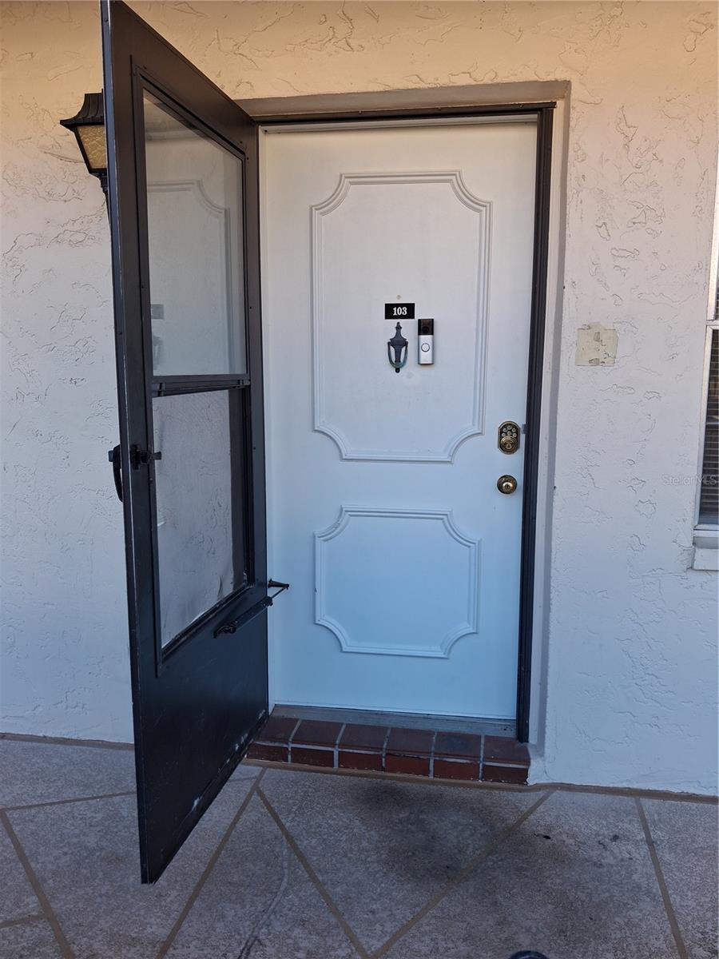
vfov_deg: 65.3
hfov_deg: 51.4
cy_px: 480
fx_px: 748
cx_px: 360
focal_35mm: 27
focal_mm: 4
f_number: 1.8
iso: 40
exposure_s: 1/100
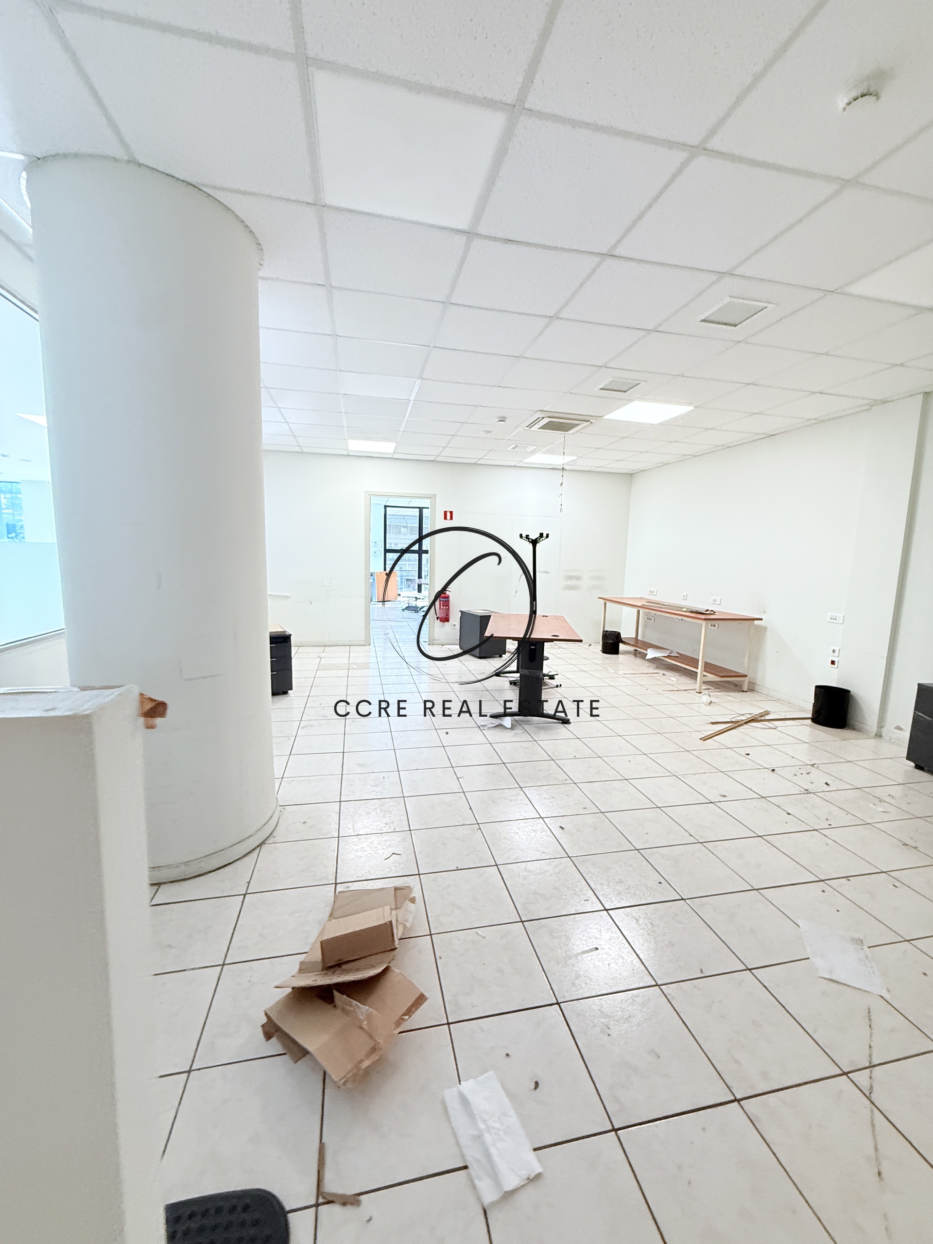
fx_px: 503
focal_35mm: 14
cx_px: 466
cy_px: 622
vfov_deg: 102.1
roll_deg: +1.0
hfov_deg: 85.7
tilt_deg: -6.5
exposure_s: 1/100
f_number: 2.2
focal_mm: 2.22
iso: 250
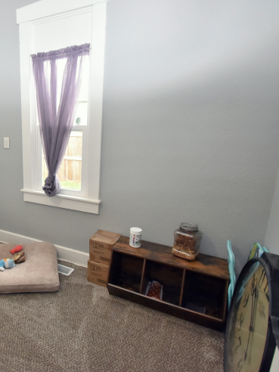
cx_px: 53
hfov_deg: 56.3
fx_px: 236
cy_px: 184
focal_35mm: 22
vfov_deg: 76.4
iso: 800
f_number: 4.5
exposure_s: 1/80
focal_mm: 10
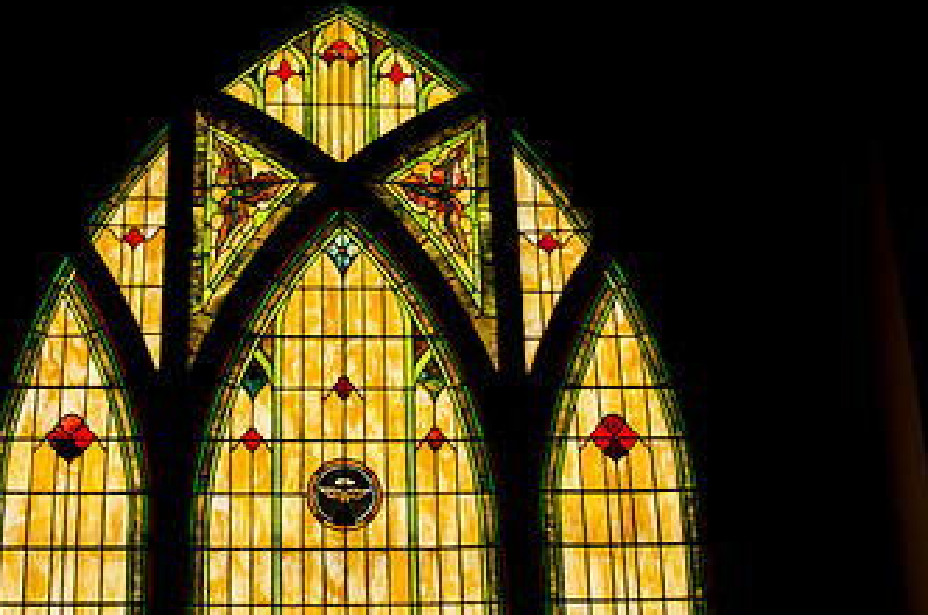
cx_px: 355
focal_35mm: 55
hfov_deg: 36.1
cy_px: 430
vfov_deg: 24.3
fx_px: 1415
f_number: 8
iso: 200
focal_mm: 21
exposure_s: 1/250
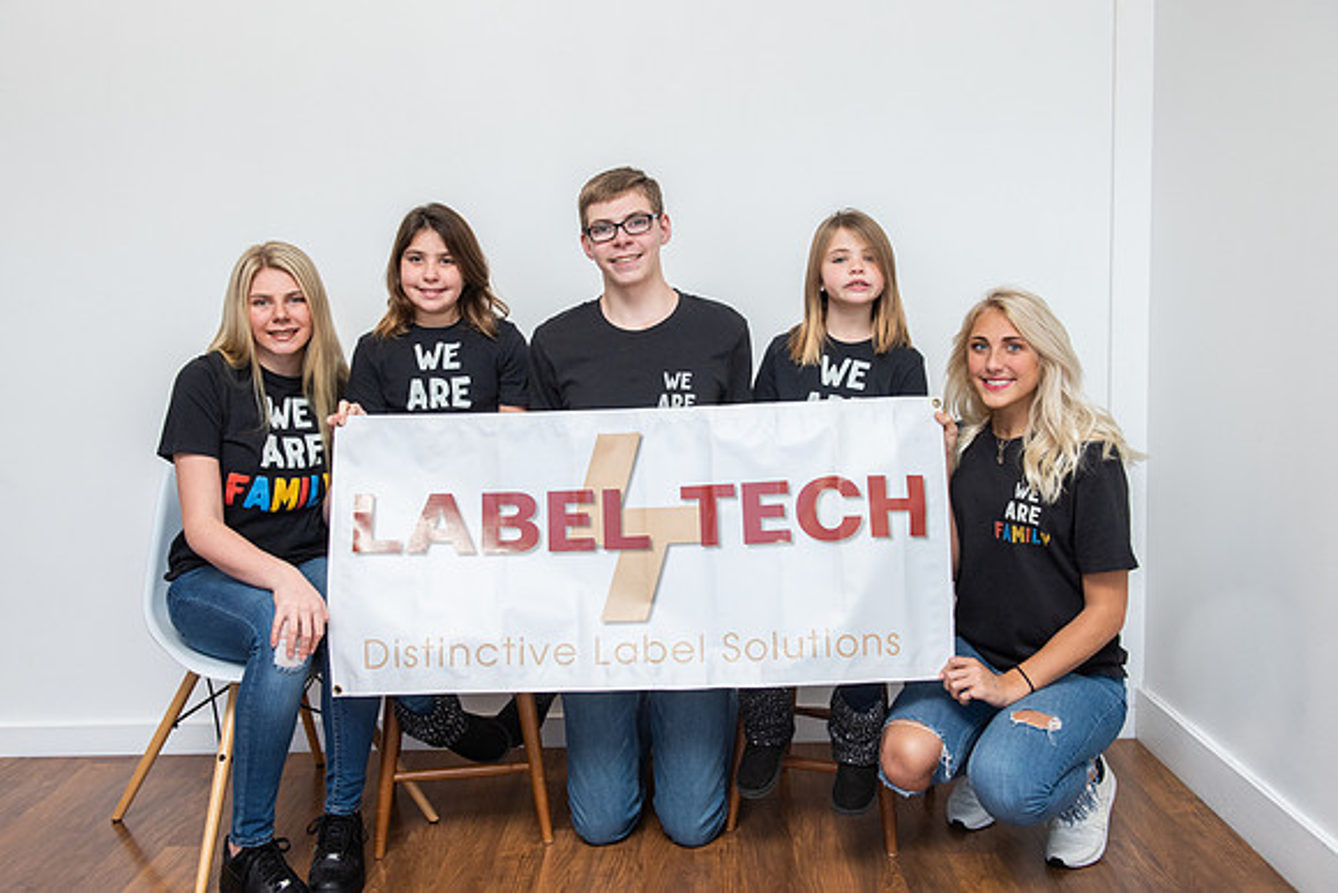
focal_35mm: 33
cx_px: 654
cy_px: 447
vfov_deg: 39.7
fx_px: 1237
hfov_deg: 56.8
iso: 640
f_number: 5
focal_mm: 32
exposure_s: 1/200
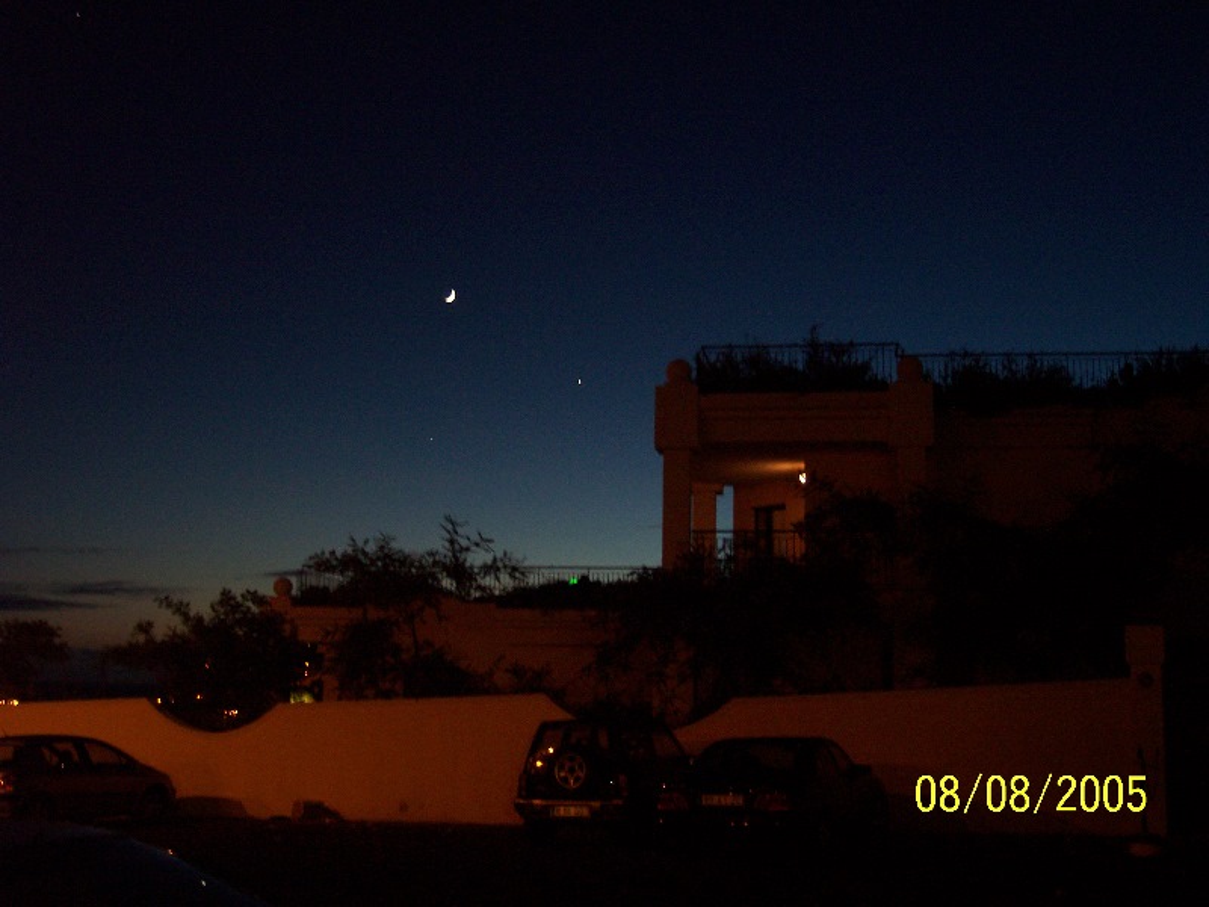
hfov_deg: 49.0
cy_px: 454
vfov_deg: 37.7
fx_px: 1327
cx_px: 604
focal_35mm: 38
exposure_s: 1/8
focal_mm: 8
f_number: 2.8
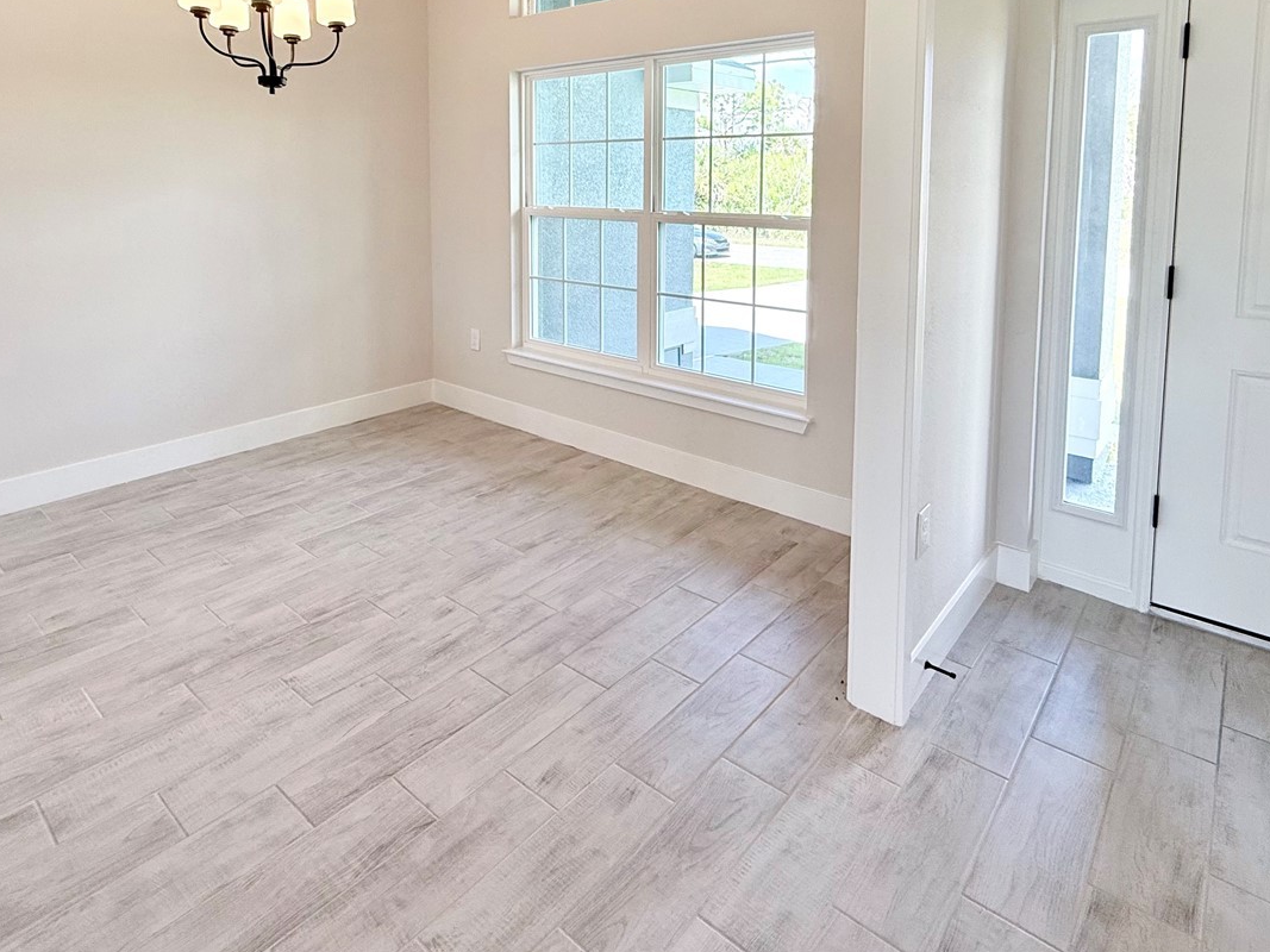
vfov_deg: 60.2
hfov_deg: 79.0
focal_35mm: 21
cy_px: 244
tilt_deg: -4.2
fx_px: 770
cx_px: 637
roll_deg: -0.2
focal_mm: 2.22
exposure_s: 1/128
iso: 64
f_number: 2.2
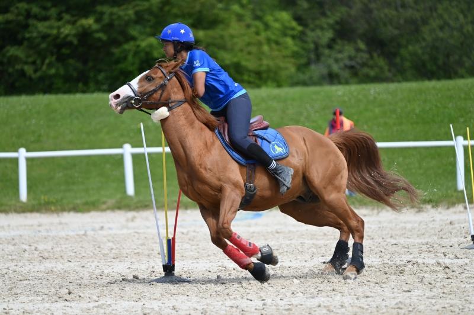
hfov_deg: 7.9
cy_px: 158
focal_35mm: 260
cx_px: 237
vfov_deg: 5.3
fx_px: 3420
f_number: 5.6
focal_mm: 260
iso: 360
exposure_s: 1/1250
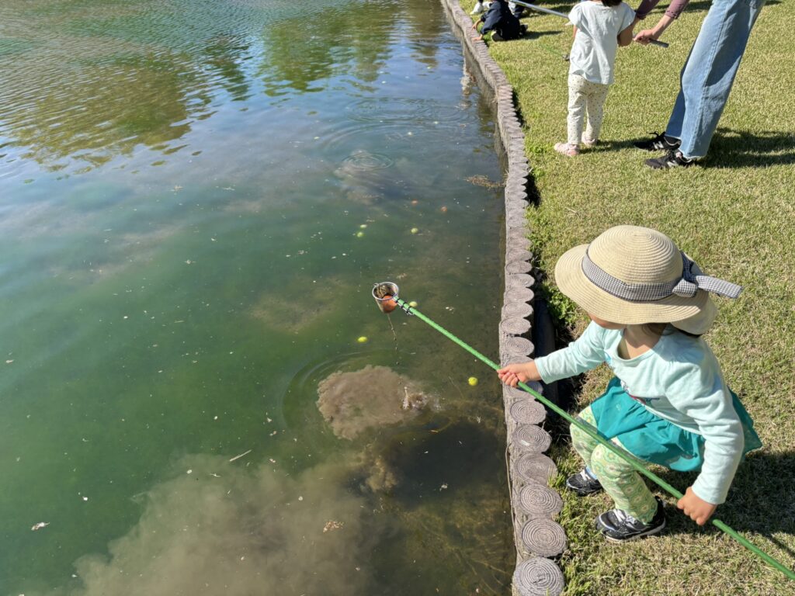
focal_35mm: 26
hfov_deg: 67.3
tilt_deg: -34.6
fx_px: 597
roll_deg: +0.8
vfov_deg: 53.1
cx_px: 398
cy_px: 298
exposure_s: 1/1279
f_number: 1.6
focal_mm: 5.96
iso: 50
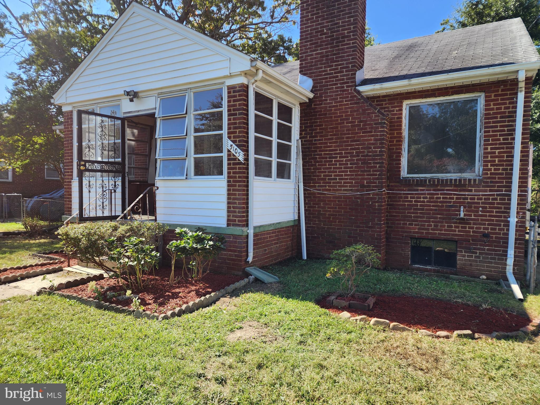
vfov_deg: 58.9
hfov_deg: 73.9
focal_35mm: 23
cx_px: 270
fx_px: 359
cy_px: 202
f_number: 1.8
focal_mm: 6.4
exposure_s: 1/390
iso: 12
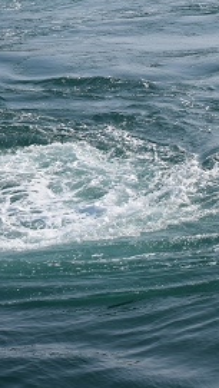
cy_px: 189
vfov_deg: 14.0
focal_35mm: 153
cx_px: 89
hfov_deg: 8.0
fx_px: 1574
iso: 200
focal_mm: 55
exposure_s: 1/500
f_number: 11
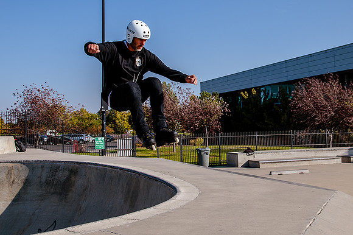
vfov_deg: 27.4
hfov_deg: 40.2
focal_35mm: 49
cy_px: 92
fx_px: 481
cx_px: 197
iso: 200
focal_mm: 35
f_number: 9
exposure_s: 1/500
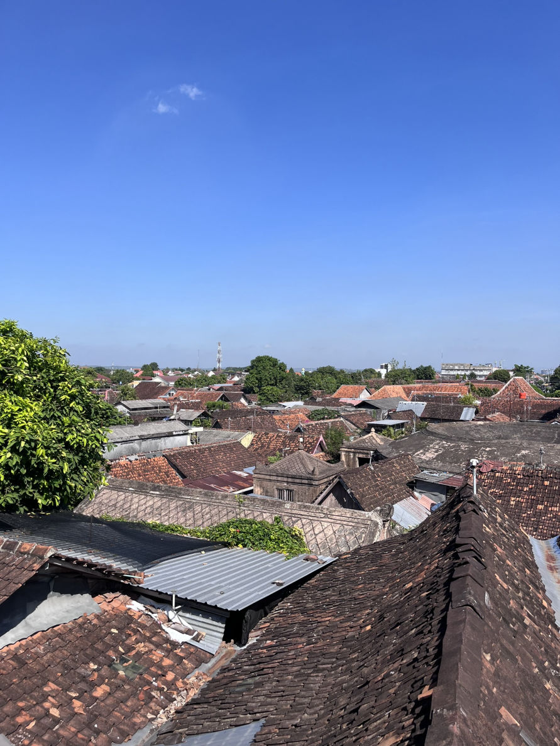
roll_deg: -0.5
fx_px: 561
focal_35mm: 26
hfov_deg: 53.1
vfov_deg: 67.3
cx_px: 280
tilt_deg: -0.8
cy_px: 373
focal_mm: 5.1
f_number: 1.6
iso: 50
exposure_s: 1/3311
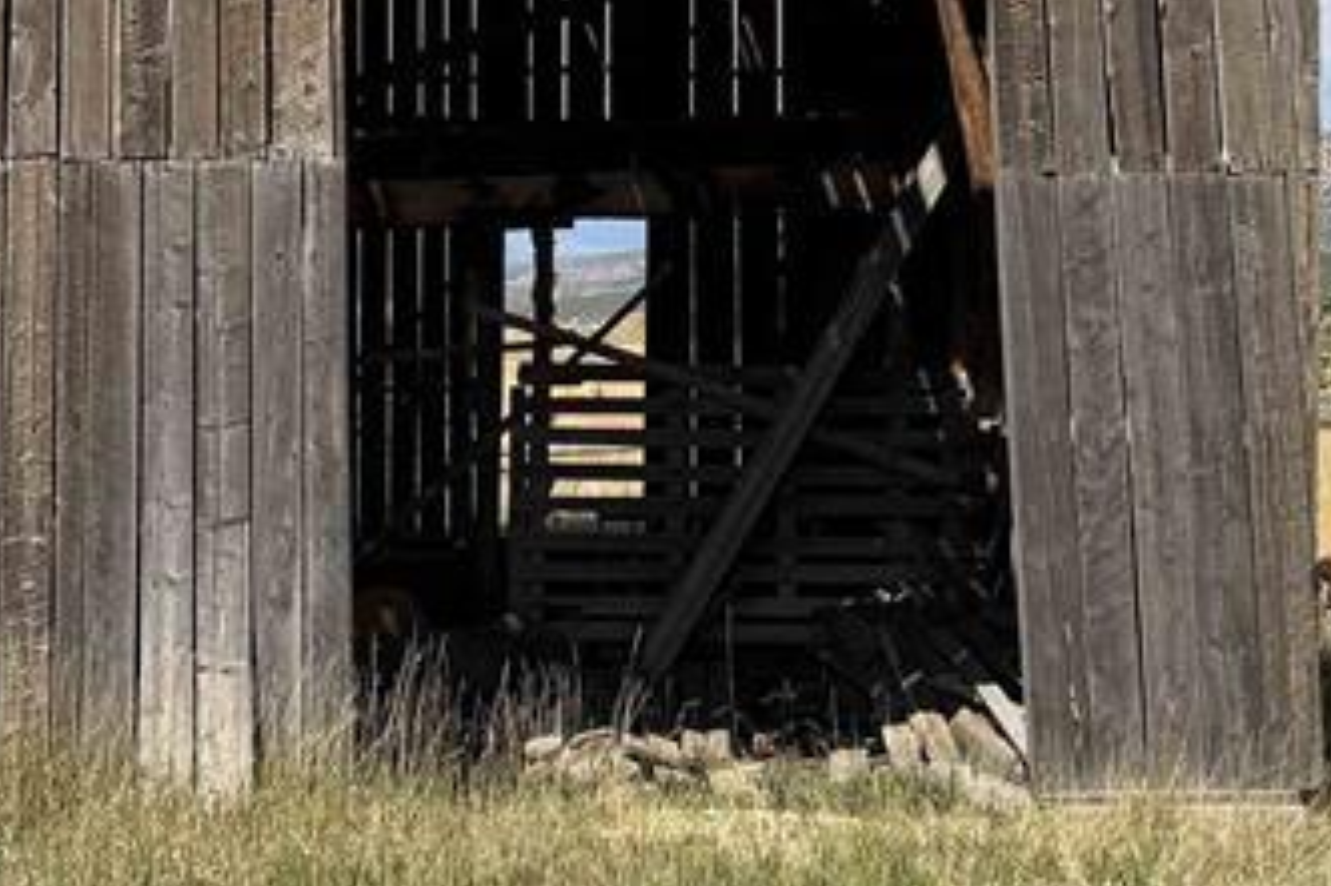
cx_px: 325
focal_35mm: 77
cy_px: -136
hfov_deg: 26.0
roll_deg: +1.4
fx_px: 2845
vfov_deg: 17.0
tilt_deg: +8.2
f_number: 1.78
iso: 80
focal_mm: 6.76
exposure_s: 1/3953
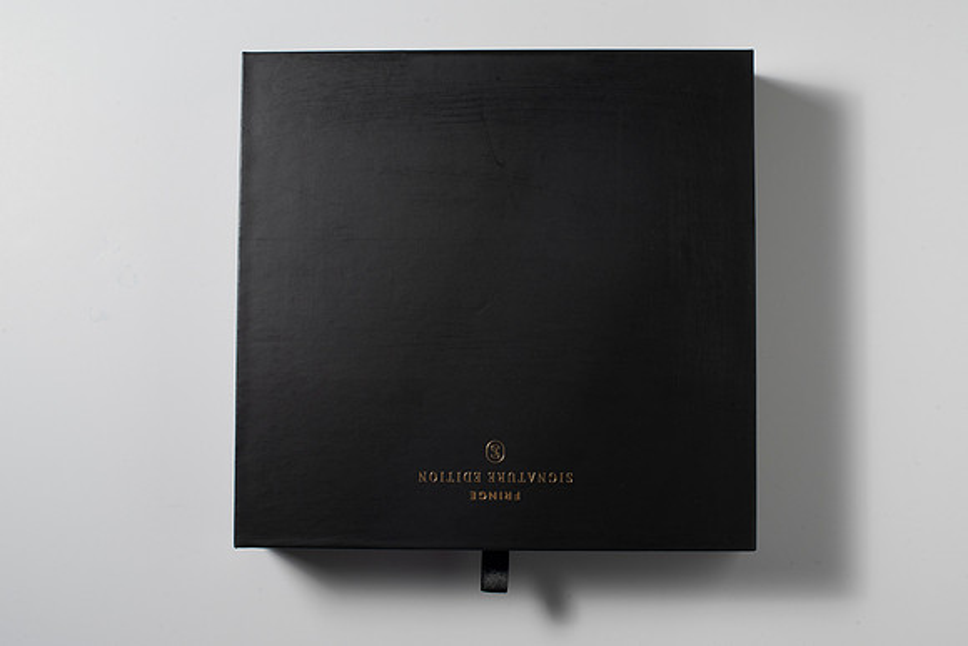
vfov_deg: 23.4
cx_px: 509
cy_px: 301
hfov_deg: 34.5
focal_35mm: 58
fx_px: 1557
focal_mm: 50
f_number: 13
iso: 200
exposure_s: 1/200
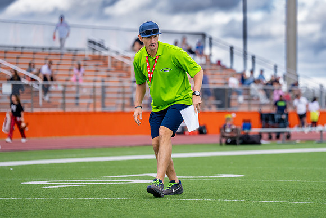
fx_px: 1680
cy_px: 89
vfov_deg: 7.4
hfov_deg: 11.1
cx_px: 175
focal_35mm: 185
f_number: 2.8
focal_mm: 154
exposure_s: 1/2500
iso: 320
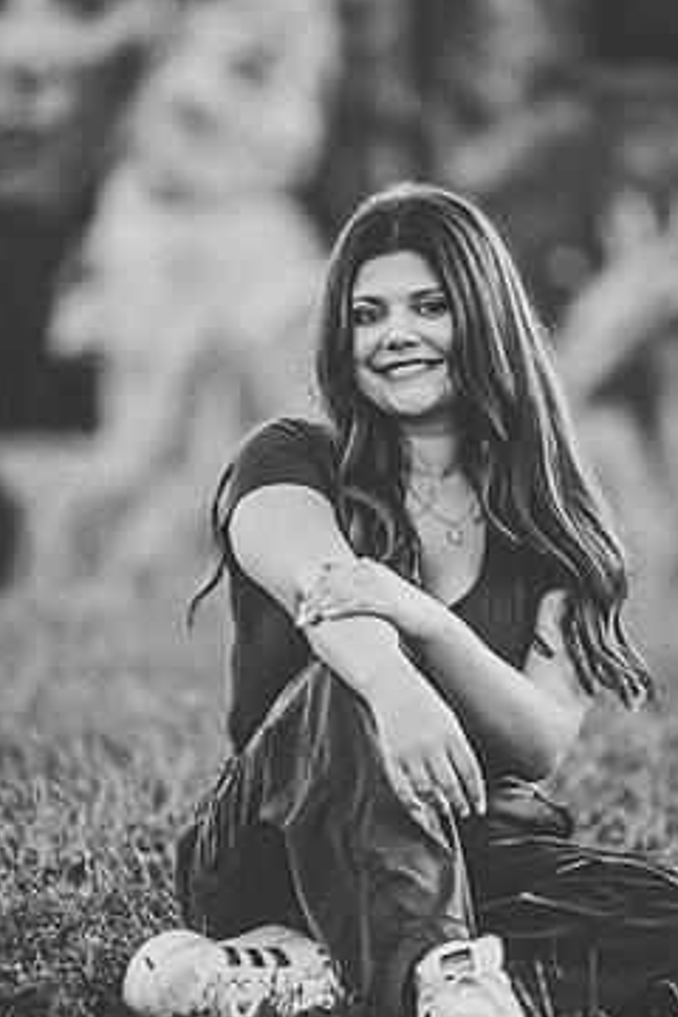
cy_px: 511
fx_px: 6525
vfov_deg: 8.9
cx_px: 370
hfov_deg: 5.9
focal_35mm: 231
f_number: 2.8
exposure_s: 1/125
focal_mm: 185
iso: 640
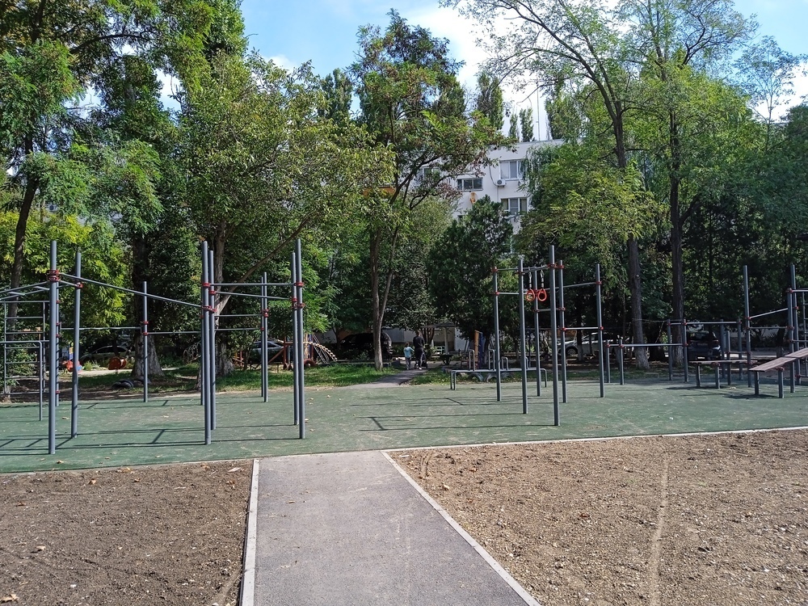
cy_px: 303
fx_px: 654
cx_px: 404
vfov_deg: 49.7
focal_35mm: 28
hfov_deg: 63.4
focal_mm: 3.43
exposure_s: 1/485
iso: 100
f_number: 2.2
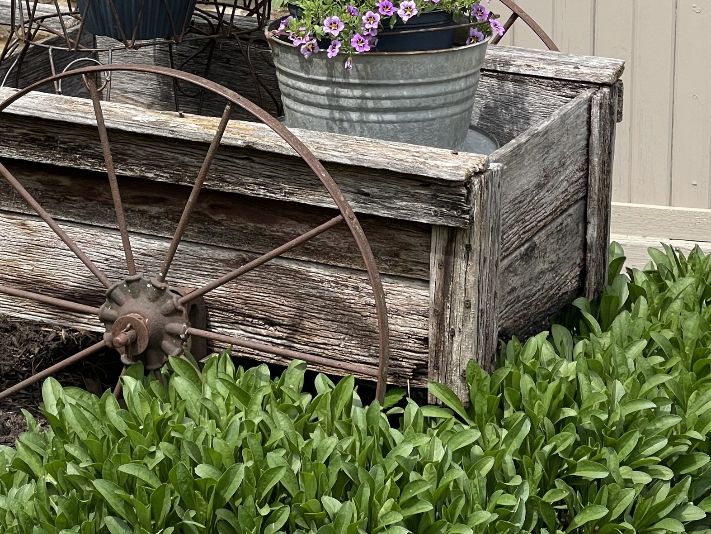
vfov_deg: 11.9
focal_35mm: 125
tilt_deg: -15.5
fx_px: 2568
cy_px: 199
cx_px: 254
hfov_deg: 15.7
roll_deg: +2.9
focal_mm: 7.5
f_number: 2.2
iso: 20
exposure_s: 1/589
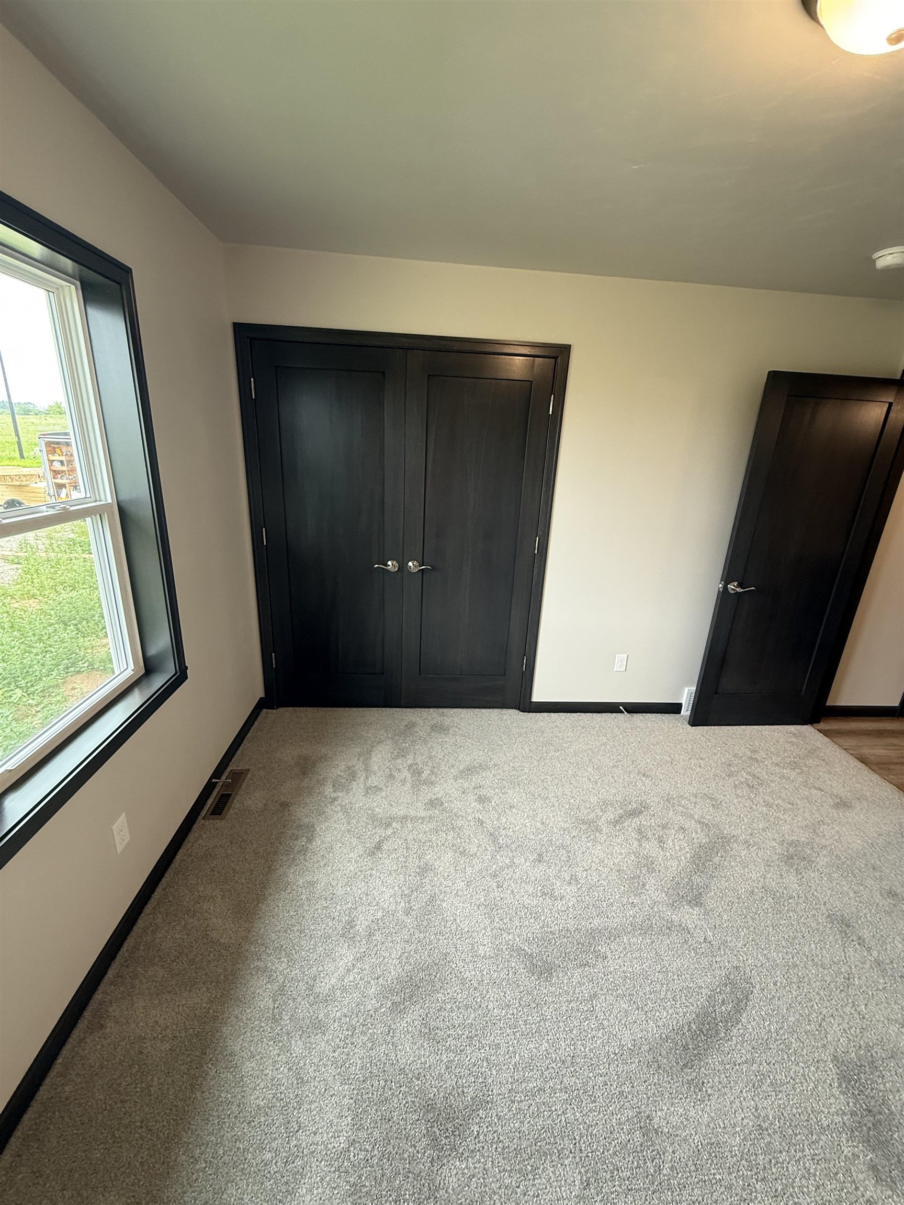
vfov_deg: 102.1
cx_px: 452
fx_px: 487
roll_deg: -4.4
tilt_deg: -17.4
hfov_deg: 85.7
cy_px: 602
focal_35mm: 14
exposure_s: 1/60
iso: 200
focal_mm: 2.22
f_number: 2.2
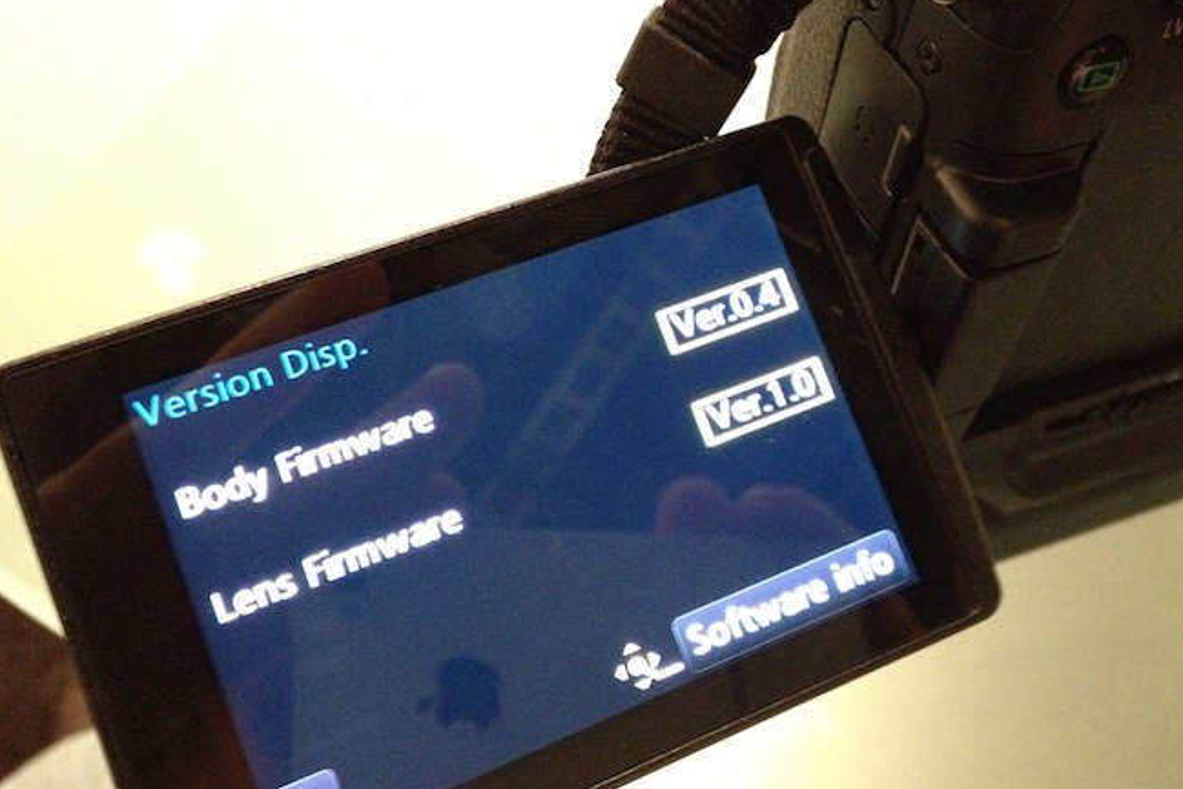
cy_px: 367
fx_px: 1216
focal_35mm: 37
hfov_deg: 51.9
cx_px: 598
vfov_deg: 35.9
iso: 800
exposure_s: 1/15
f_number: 2.4
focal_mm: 4.28
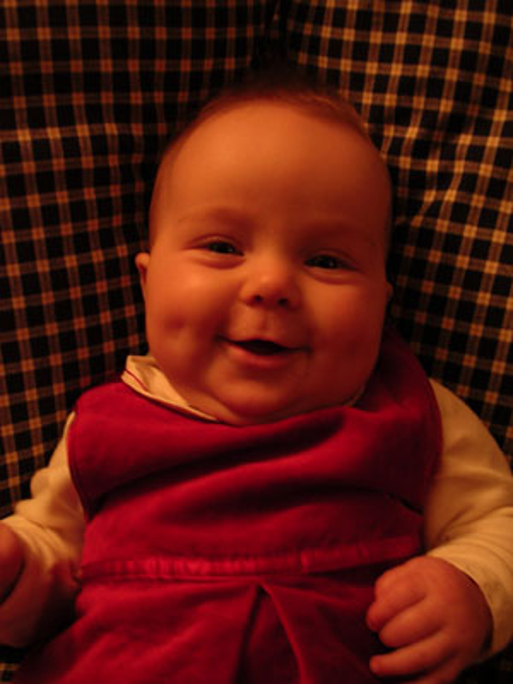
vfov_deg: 49.0
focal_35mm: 38
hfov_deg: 37.7
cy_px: 342
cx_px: 256
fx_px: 751
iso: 100
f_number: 2.8
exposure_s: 1/4.5
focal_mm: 5.8
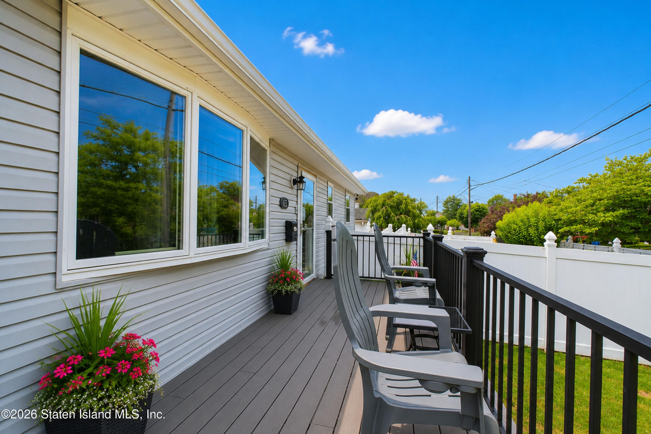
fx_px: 271
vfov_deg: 77.3
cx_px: 326
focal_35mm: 15
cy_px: 217
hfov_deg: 100.4
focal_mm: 10
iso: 320
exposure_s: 1/100
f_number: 9
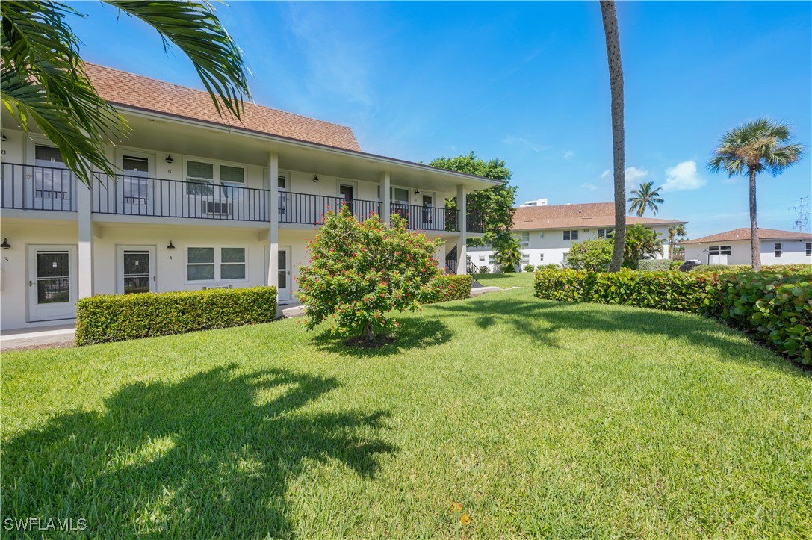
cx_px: 406
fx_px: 316
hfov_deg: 104.3
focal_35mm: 14
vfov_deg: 81.1
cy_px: 270
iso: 160
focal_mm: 14
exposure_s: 1/160
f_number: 11
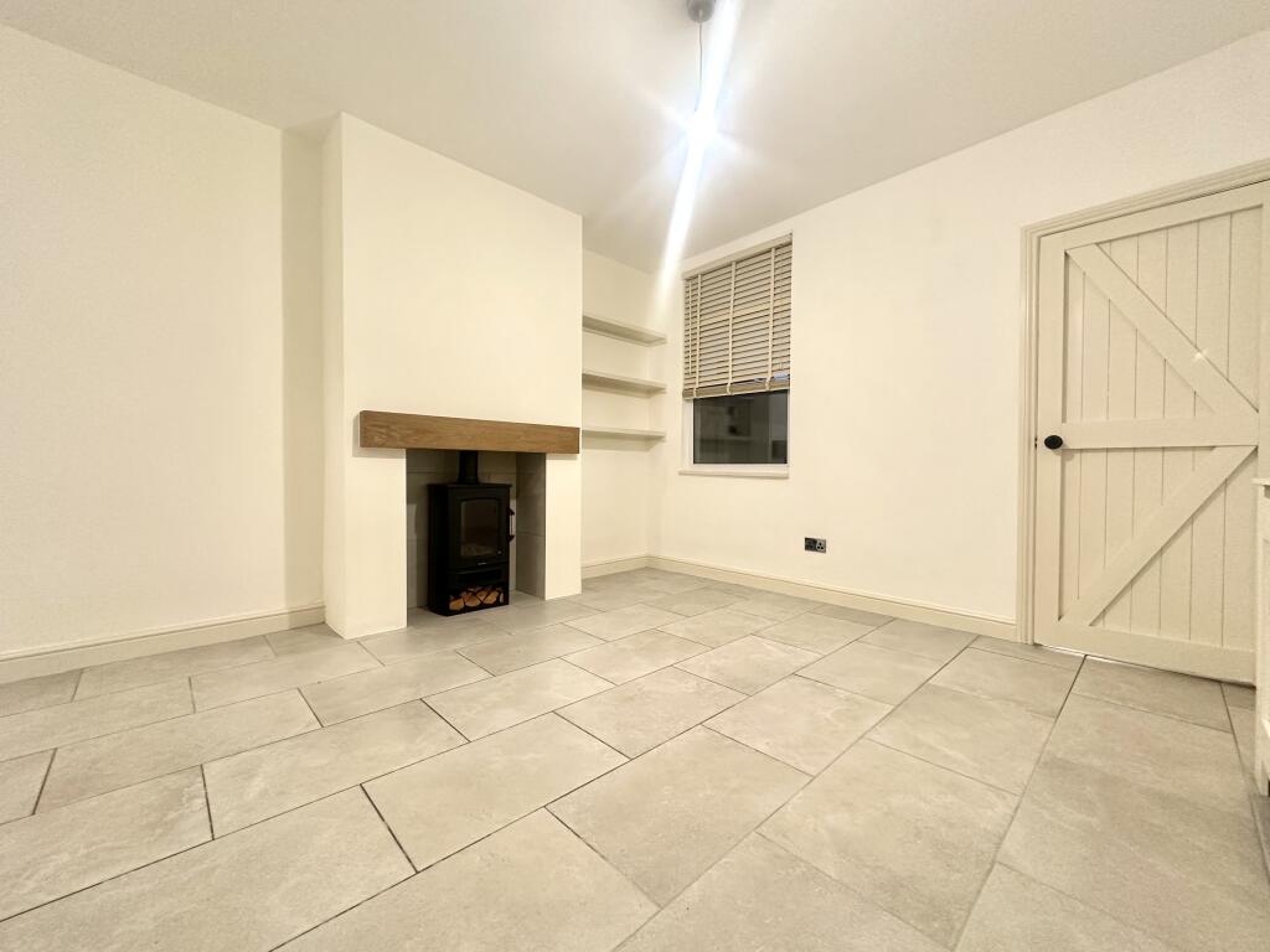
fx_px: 514
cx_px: 635
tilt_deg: -1.0
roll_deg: -0.5
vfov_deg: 85.7
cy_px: 476
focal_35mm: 14
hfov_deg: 102.1
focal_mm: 2.22
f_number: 2.2
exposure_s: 1/50
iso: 320
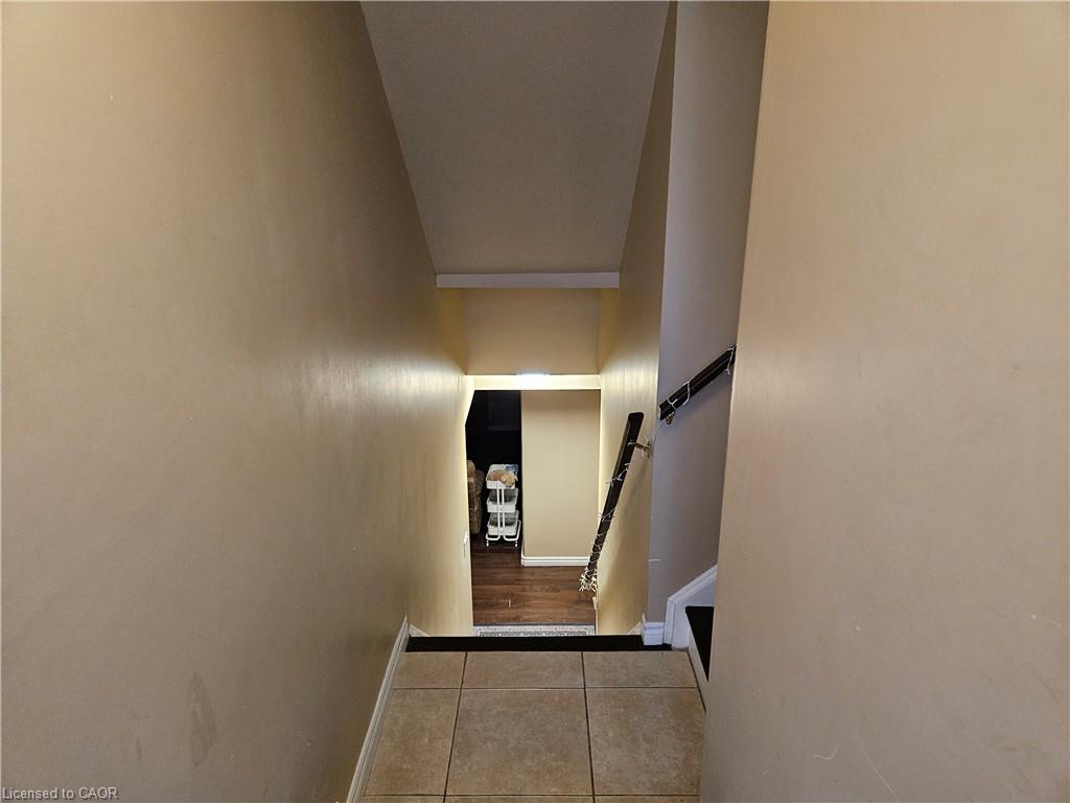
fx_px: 711
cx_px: 535
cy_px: 402
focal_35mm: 23
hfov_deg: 73.9
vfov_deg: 58.9
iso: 500
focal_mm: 5.4
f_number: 1.8
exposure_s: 1/60
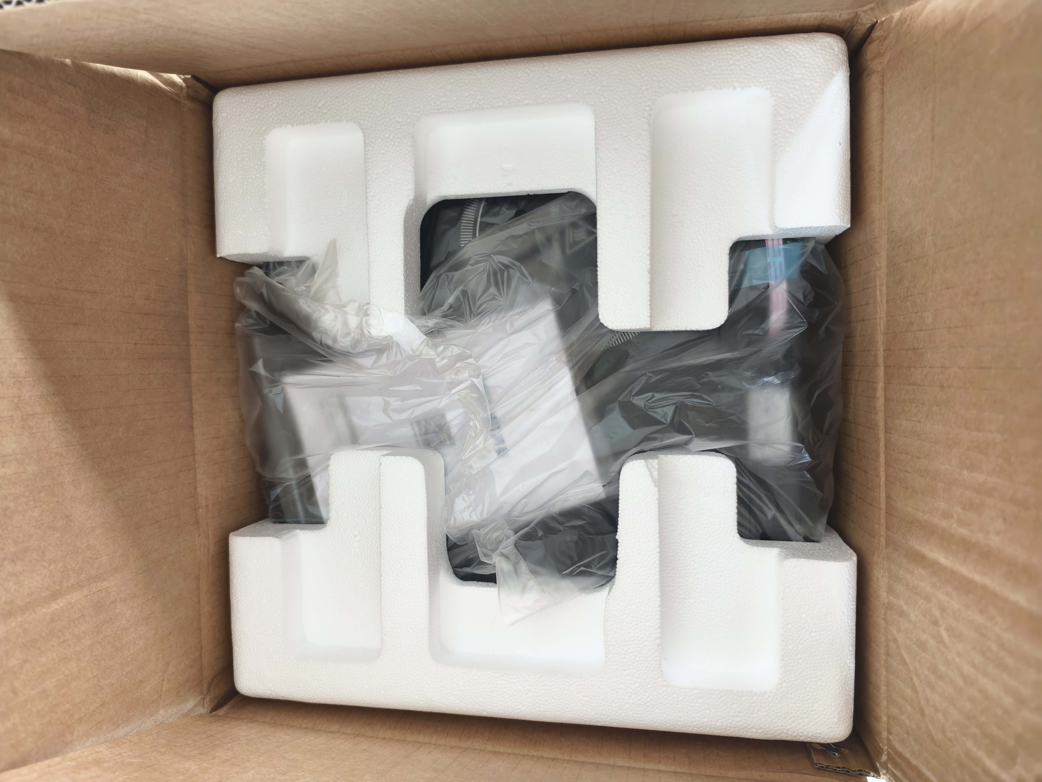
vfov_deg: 58.9
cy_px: 391
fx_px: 692
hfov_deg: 73.9
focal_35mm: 23
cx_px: 521
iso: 567
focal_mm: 5.6
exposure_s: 1/100
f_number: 1.57
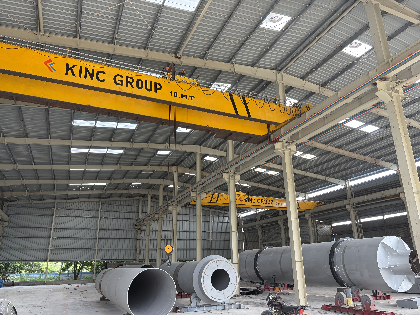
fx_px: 315
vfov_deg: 53.1
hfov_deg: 67.3
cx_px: 210
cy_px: 158
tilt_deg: +19.0
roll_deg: +1.2
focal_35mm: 26
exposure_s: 1/184
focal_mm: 5.96
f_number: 1.6
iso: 50
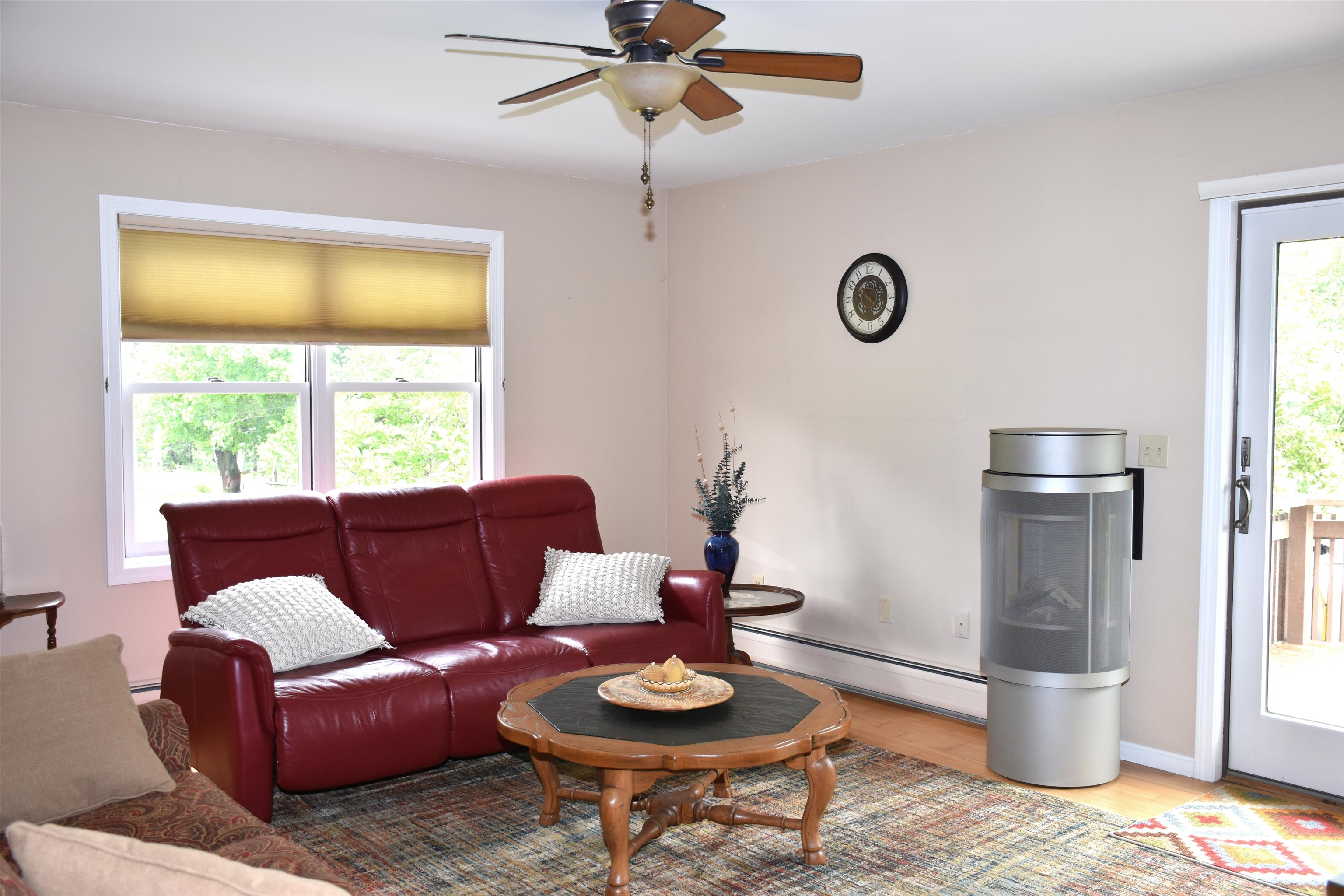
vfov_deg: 40.0
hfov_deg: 57.2
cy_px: 448
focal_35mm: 33
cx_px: 672
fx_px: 1232
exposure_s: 1/60
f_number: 4
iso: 360
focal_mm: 22
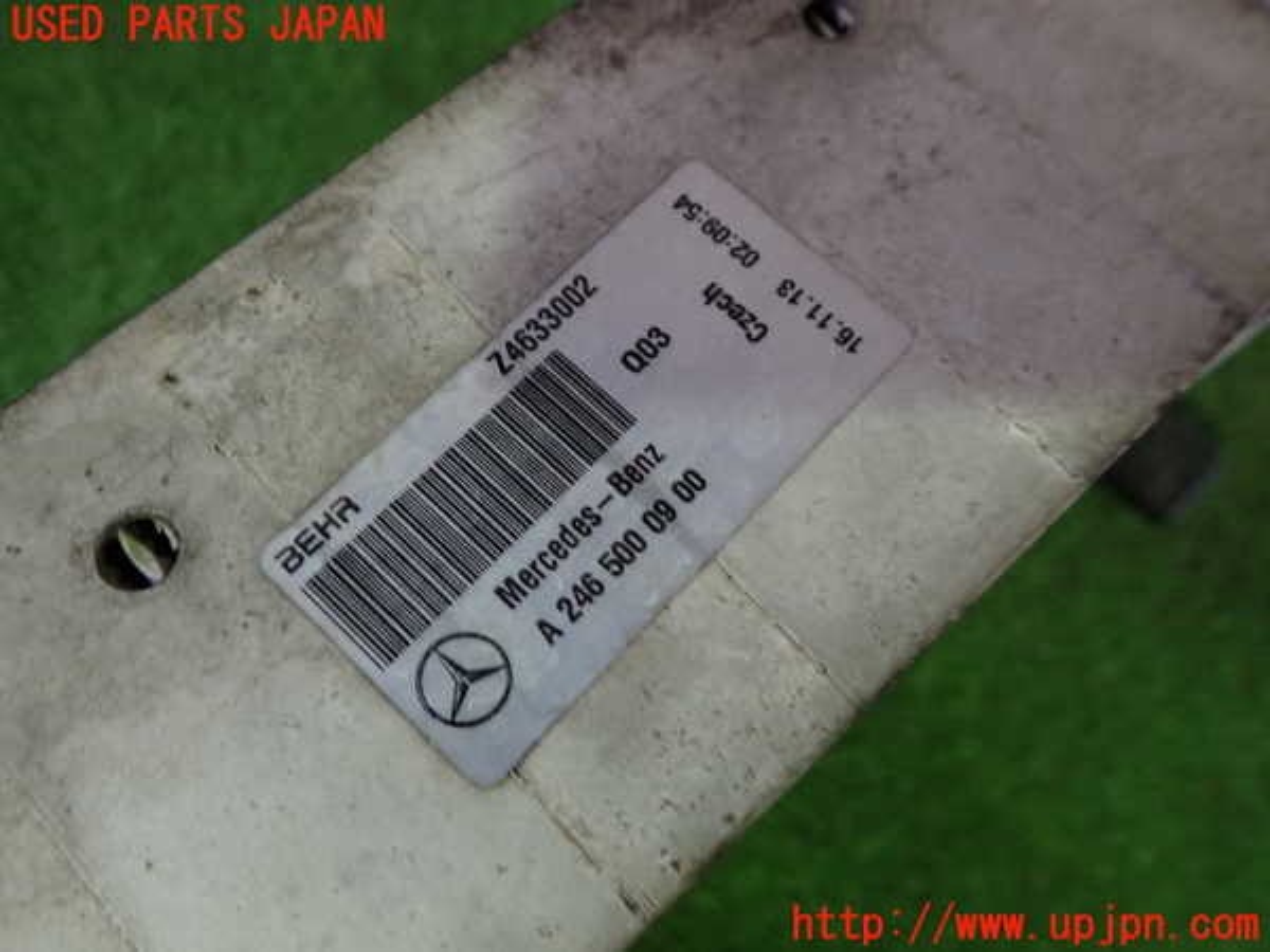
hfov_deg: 60.0
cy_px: 476
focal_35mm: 30
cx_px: 635
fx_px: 1101
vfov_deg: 46.8
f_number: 2.3
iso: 250
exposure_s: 1/30
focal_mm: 5.4
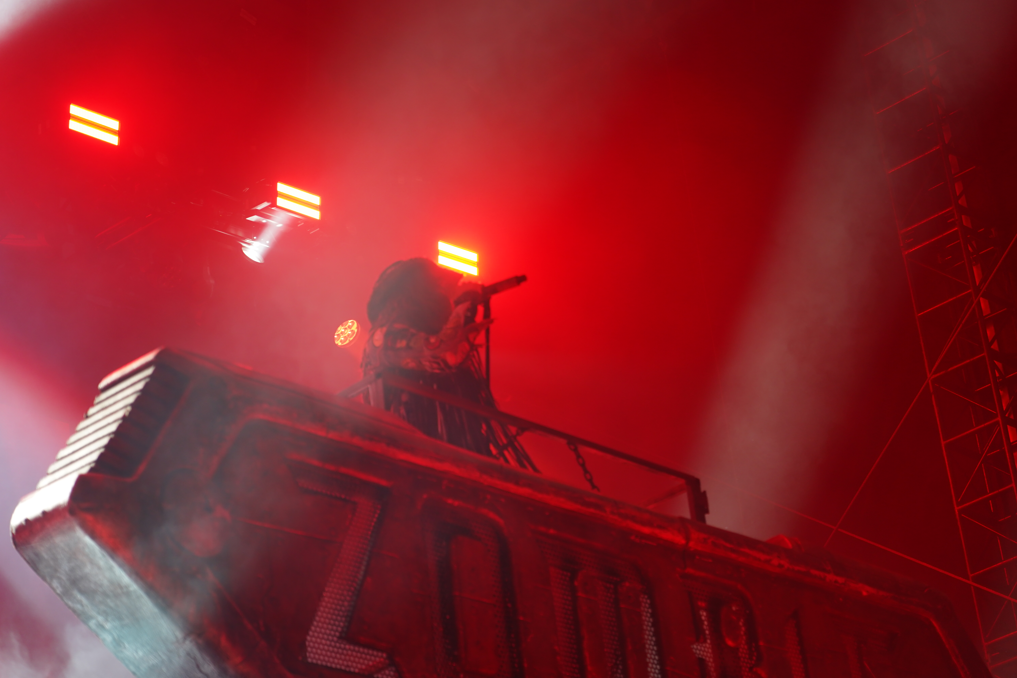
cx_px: 508
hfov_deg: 19.5
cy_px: 339
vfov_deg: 13.0
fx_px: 2966
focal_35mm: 105
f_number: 4
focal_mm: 105
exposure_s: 1/125
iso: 800
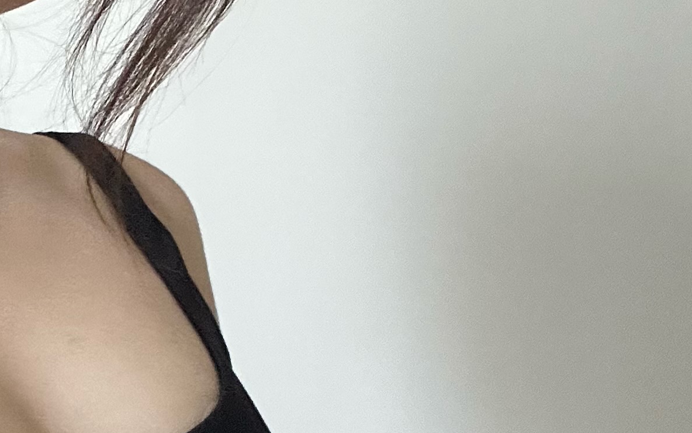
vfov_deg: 15.5
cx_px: -103
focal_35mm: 83
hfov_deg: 23.2
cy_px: 11
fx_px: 1565
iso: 500
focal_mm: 2.69
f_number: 1.9
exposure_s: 1/30
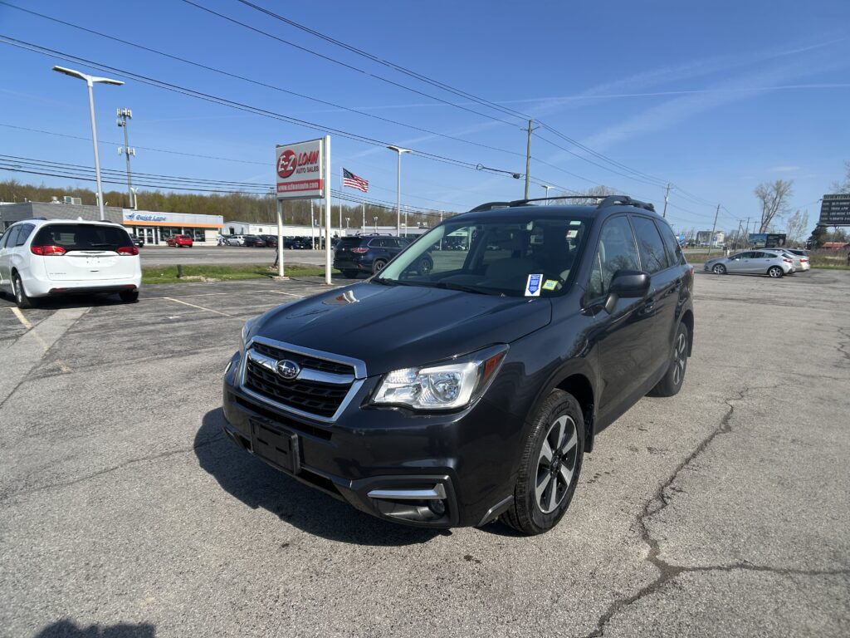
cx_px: 425
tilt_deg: -9.2
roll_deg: -2.1
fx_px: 638
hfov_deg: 67.3
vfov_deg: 53.1
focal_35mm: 26
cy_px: 319
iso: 50
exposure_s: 1/3460
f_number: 1.5
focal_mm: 5.7
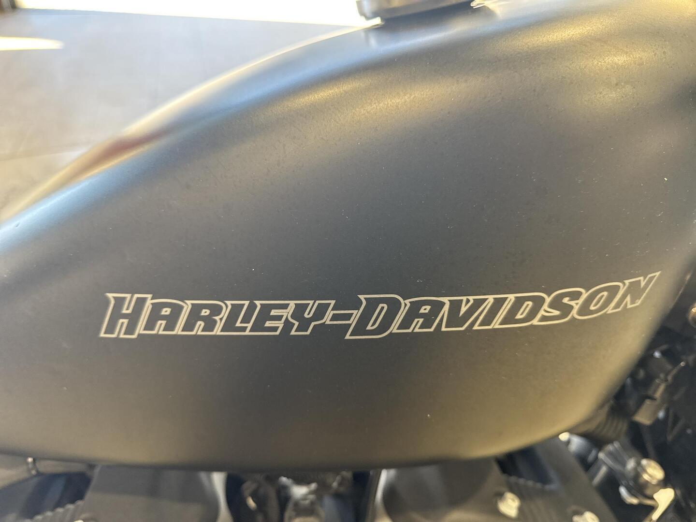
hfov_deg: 71.6
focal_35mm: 24
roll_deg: -3.6
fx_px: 483
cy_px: 261
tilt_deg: -36.7
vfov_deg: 56.8
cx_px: 348
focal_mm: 6.76
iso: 200
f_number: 1.78
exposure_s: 1/92
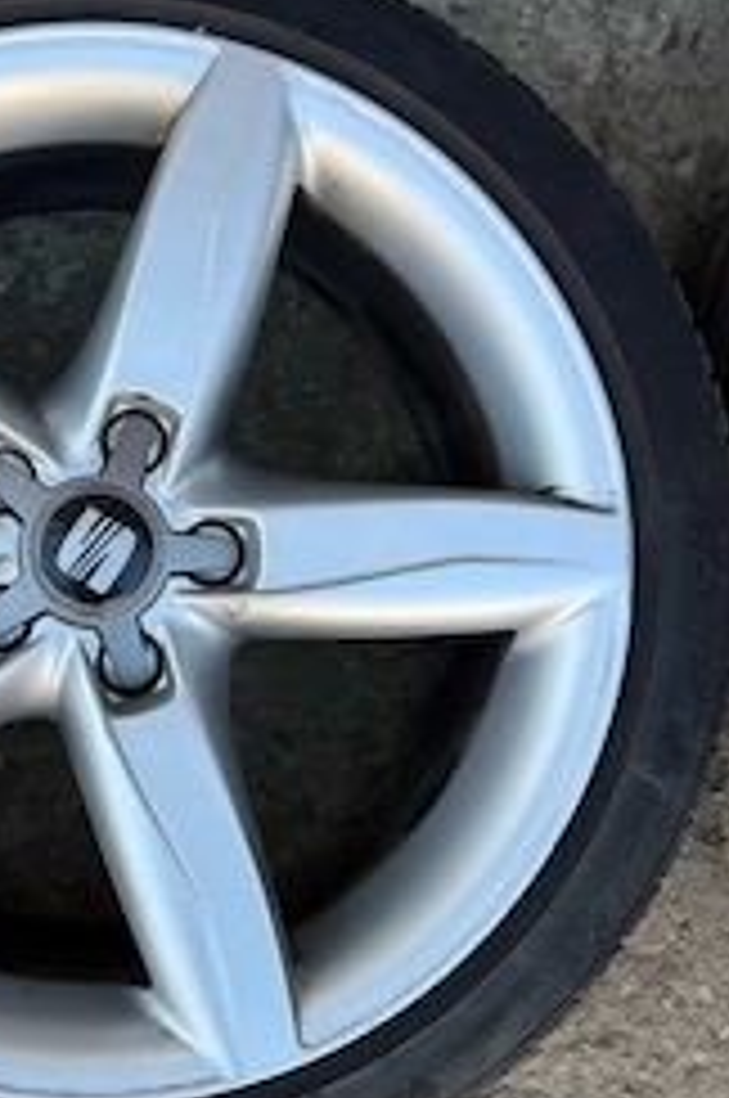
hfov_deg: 31.4
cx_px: 112
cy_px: 518
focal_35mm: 41
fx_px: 1249
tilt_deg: -83.6
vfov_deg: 47.4
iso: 80
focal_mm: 6.76
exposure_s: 1/476
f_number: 1.78
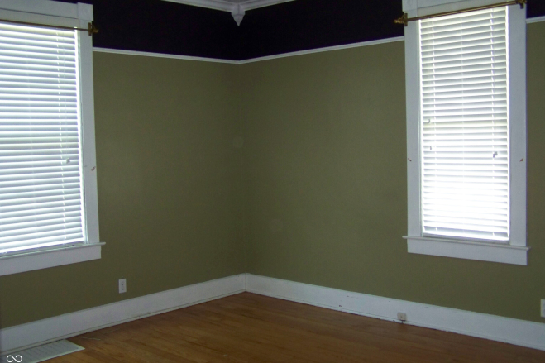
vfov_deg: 33.4
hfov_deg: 48.5
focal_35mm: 40
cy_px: 165
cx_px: 274
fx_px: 605
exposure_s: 1/30
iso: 200
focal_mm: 6.3
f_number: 2.8
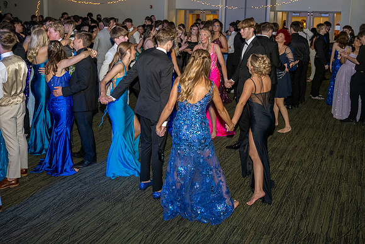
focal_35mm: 36
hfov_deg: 52.9
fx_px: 367
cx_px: 184
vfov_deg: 36.1
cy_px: 68
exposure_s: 1/200
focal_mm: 24
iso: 500
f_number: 4
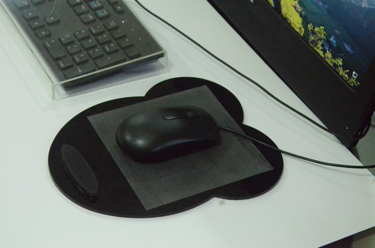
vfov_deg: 15.6
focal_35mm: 87
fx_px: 904
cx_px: 188
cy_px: 124
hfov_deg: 23.4
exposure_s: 1/160
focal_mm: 58
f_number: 8
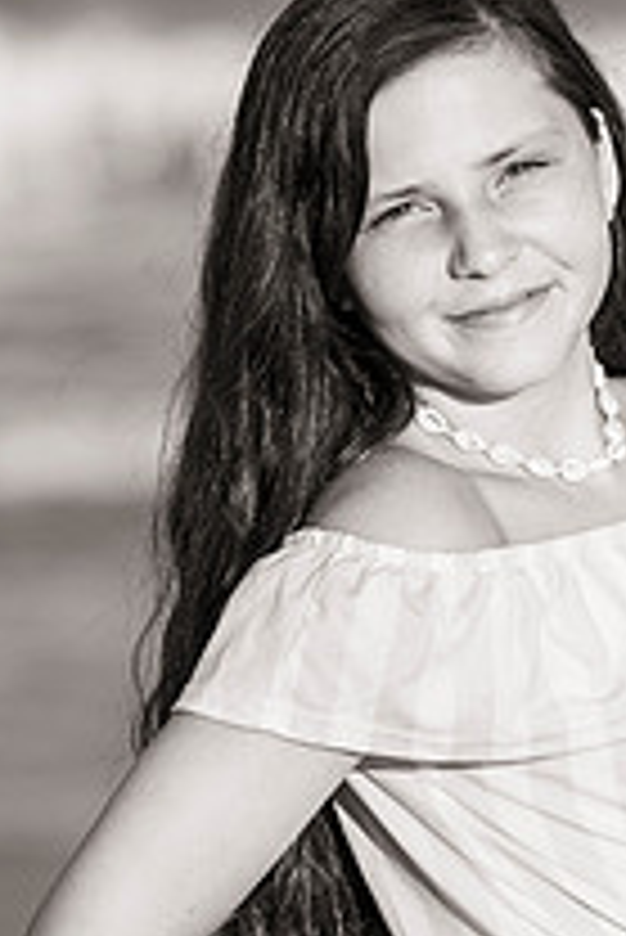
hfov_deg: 5.1
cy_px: 477
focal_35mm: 270
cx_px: 473
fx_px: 7030
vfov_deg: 7.6
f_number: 3.2
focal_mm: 125
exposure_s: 1/4000
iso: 250
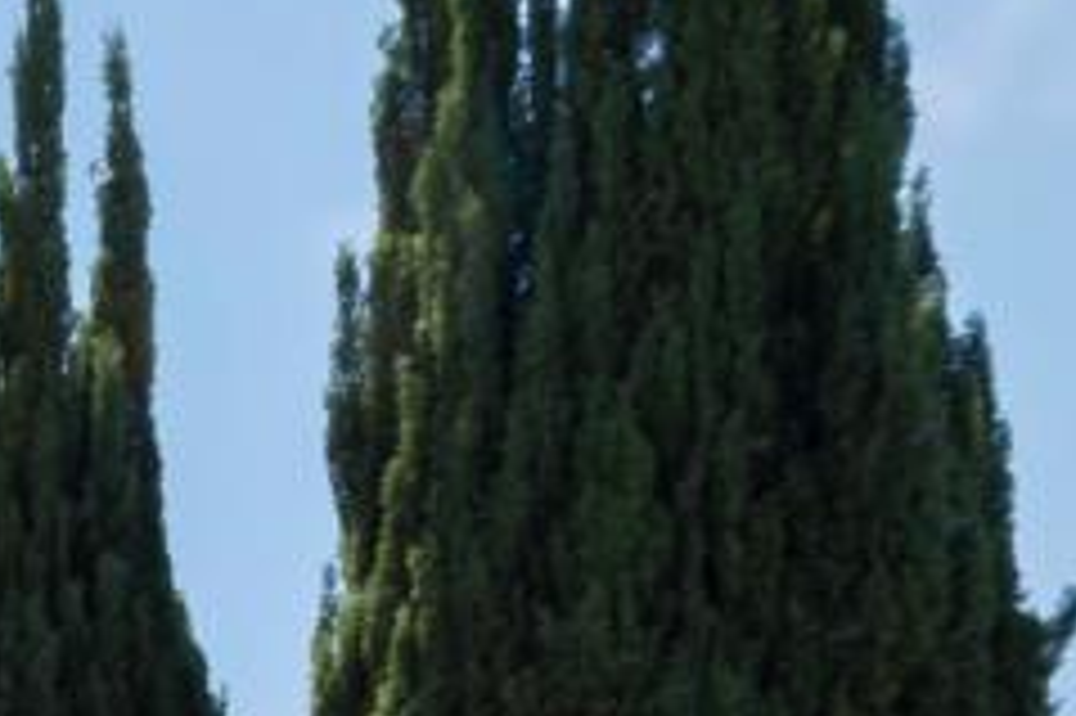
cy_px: 1758
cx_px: -2202
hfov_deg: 11.3
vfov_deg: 12.1
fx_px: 2628
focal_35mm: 88
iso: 320
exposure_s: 1/15
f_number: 7.1
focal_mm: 14
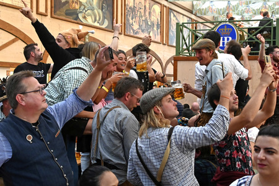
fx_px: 442
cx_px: 140
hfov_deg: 35.1
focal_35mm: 57
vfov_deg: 23.8
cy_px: 93
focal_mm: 38
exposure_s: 1/160
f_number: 6.3
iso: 5000
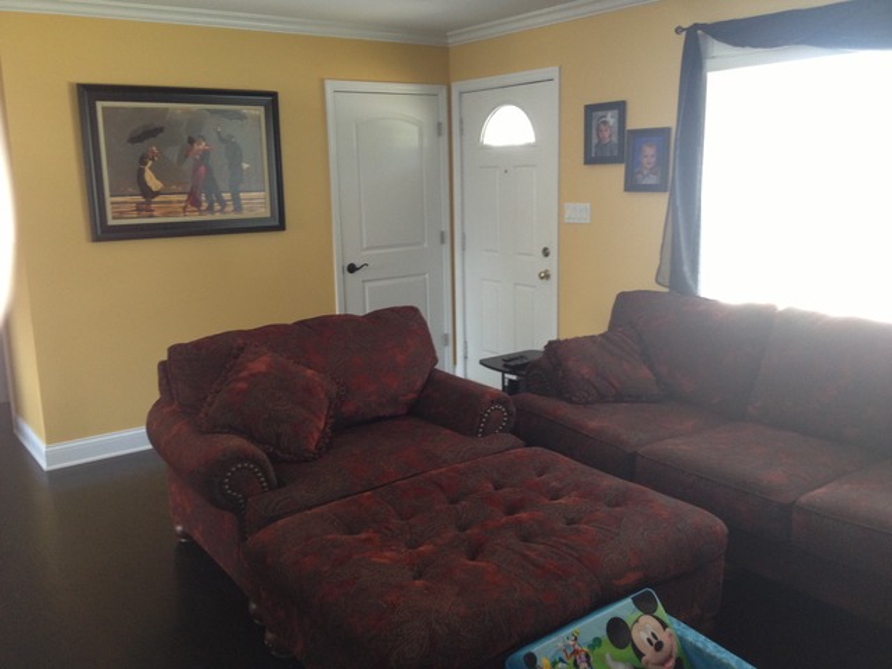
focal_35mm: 35
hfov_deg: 52.6
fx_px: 902
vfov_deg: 40.7
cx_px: 446
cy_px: 334
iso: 100
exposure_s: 1/20
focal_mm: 4.28
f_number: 2.4
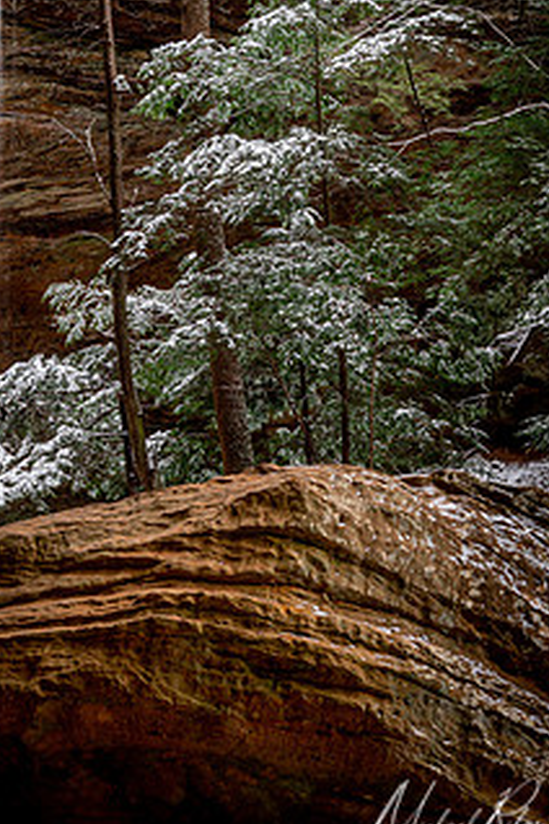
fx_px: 2425
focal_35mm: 106
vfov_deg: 19.2
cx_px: 181
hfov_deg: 12.9
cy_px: 290
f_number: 16
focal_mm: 50
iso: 100
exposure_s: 1/3
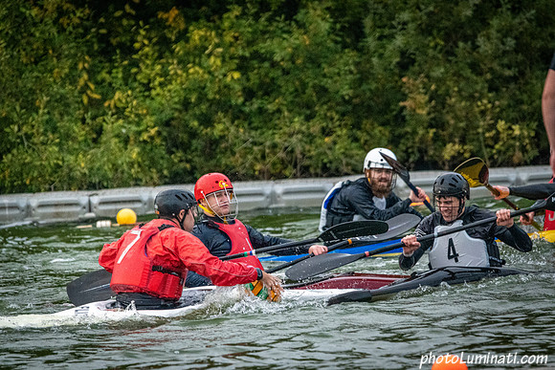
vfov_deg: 2.6
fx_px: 8096
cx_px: 364
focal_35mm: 525
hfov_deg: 3.9
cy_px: 243
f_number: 5.6
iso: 5000
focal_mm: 400
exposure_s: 1/2500
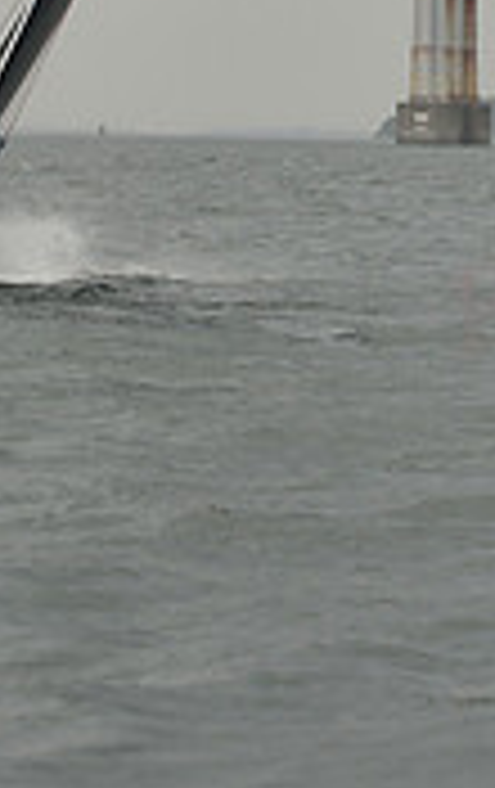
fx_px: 5073
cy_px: -387
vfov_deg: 8.7
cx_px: 218
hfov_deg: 5.6
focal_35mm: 236
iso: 250
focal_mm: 70
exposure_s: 1/500
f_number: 5.6
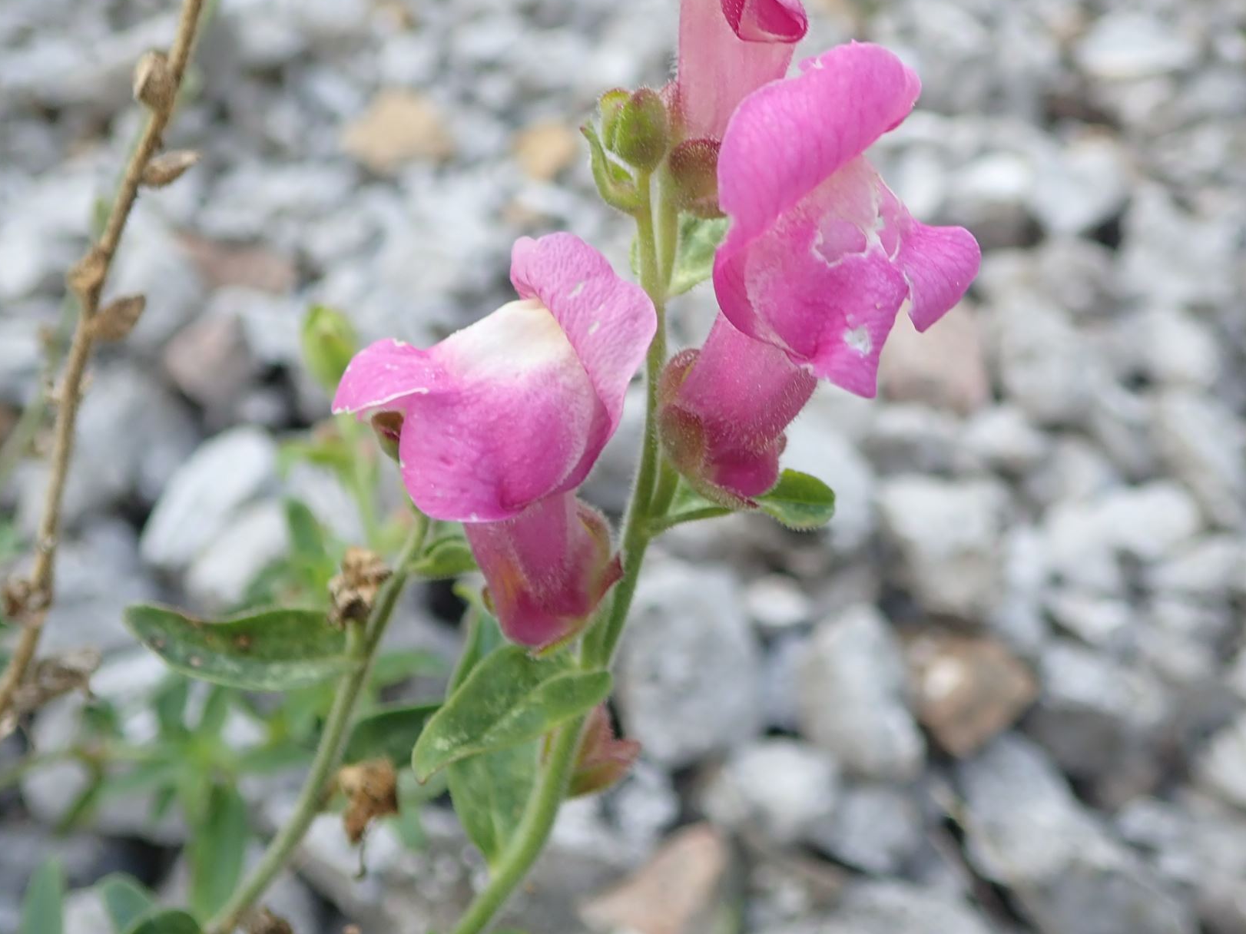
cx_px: 714
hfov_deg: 50.0
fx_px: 1332
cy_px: 369
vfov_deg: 38.5
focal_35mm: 37
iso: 125
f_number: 2.3
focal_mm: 5.5
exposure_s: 1/125
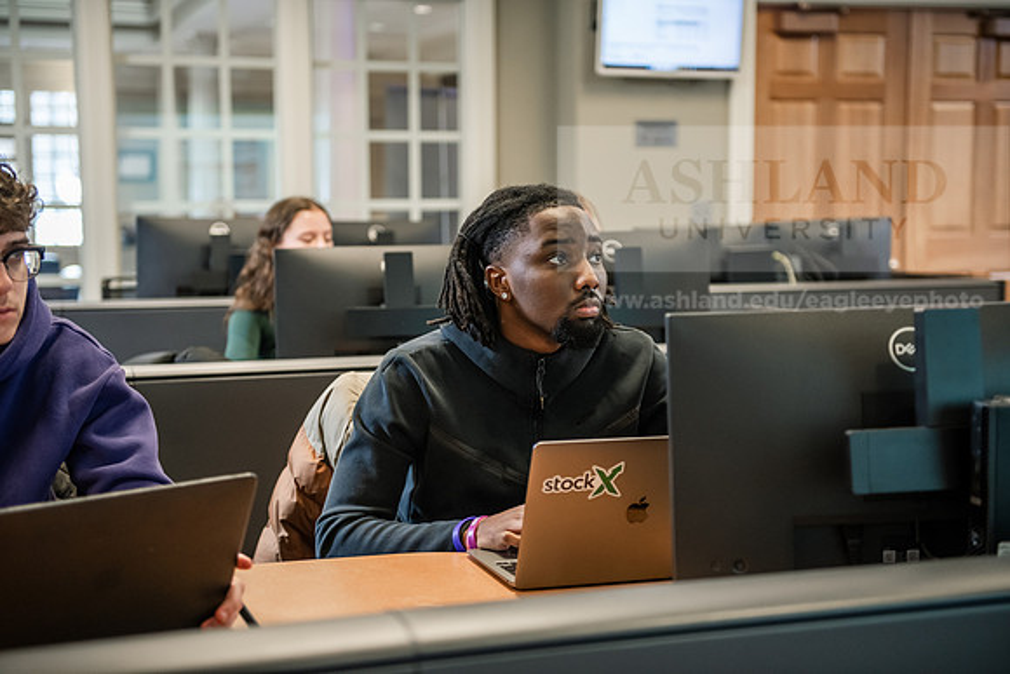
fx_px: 1571
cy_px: 337
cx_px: 505
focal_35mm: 56
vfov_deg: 24.2
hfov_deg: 35.6
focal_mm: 56
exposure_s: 1/160
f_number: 2.8
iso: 1250
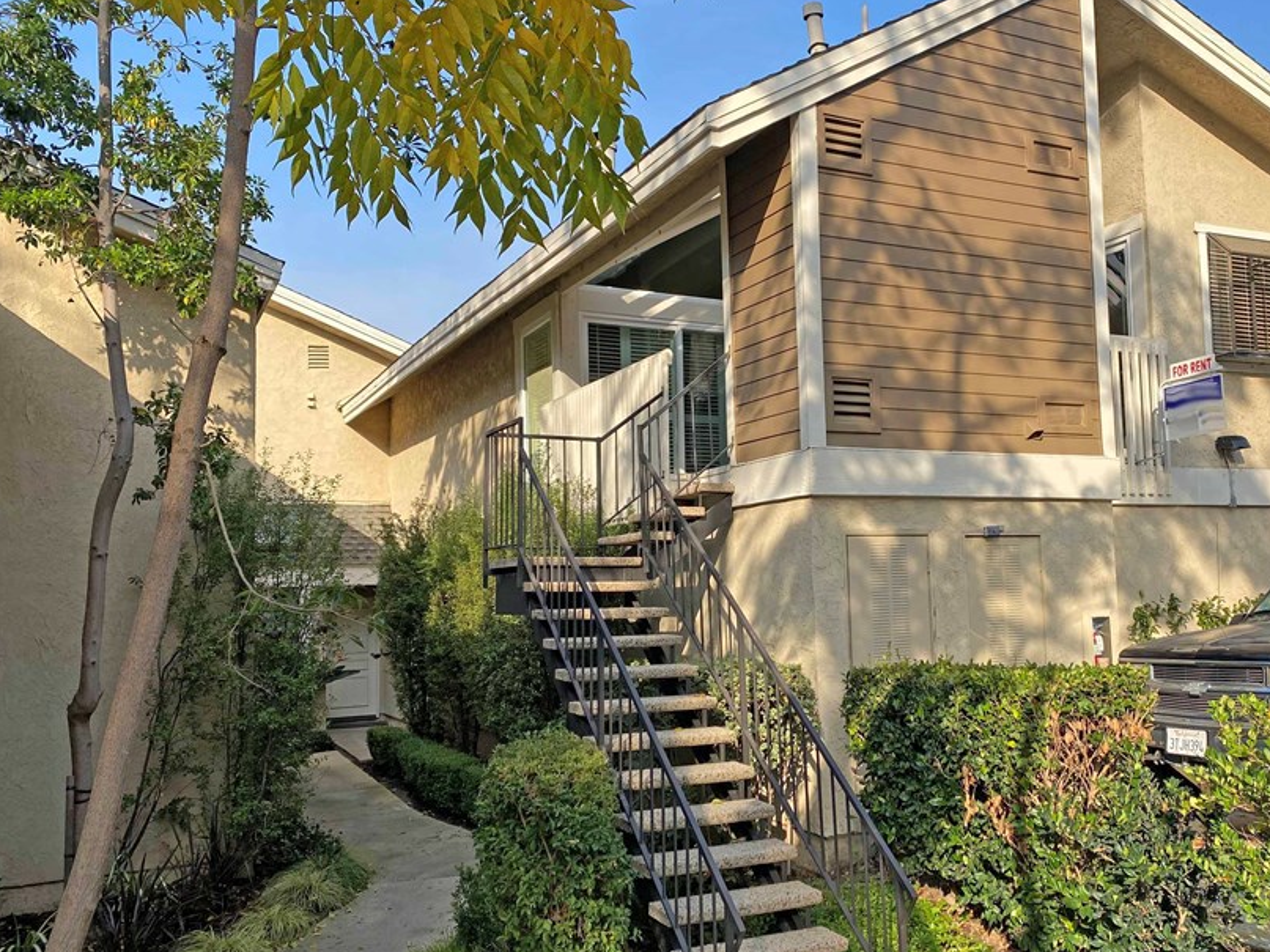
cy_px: 499
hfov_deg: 54.9
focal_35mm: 33
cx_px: 776
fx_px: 1211
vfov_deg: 42.9
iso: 32
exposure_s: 1/1565
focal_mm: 4.25
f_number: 1.8
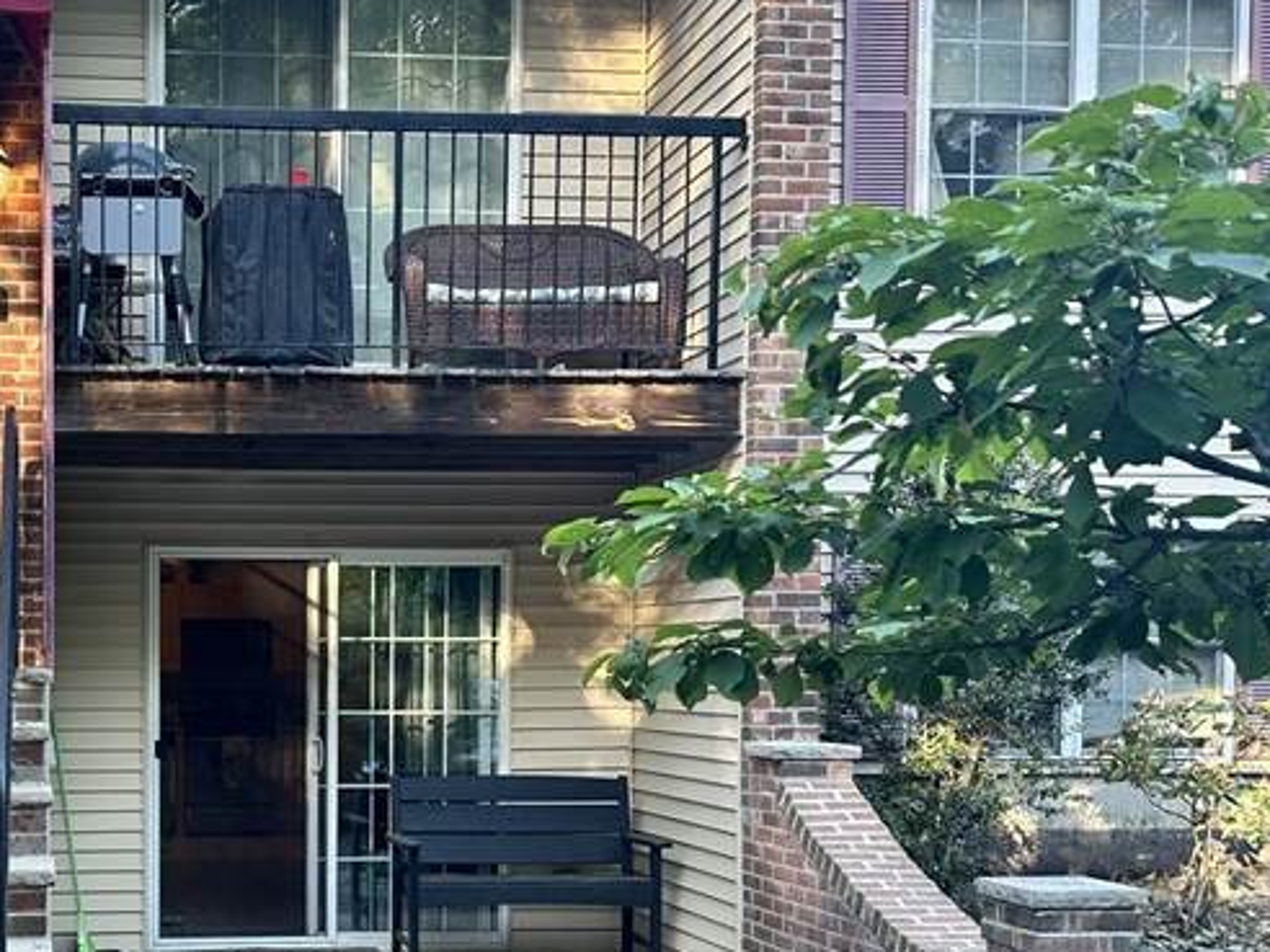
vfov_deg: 28.7
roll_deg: +0.2
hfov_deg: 36.5
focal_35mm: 50
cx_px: 201
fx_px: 1834
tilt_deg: -1.9
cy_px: 720
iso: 64
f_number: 1.78
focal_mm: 6.86
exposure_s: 1/120
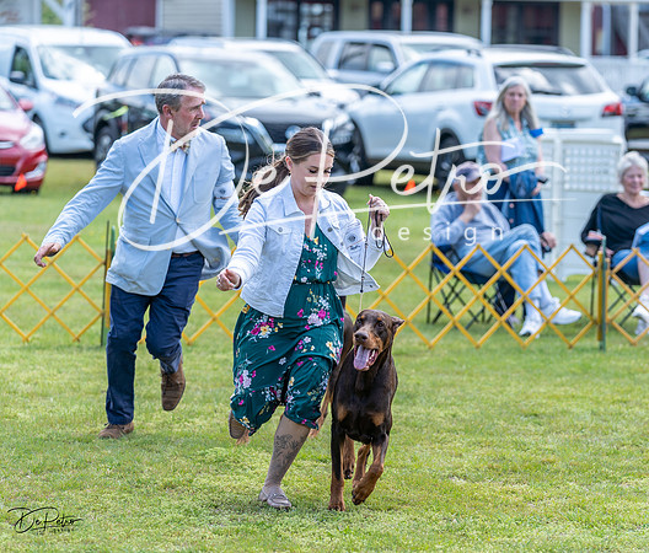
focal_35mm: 174
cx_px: 386
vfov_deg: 9.2
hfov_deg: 10.8
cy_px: 280
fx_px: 3424
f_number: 3.2
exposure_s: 1/500
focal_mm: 125
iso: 100
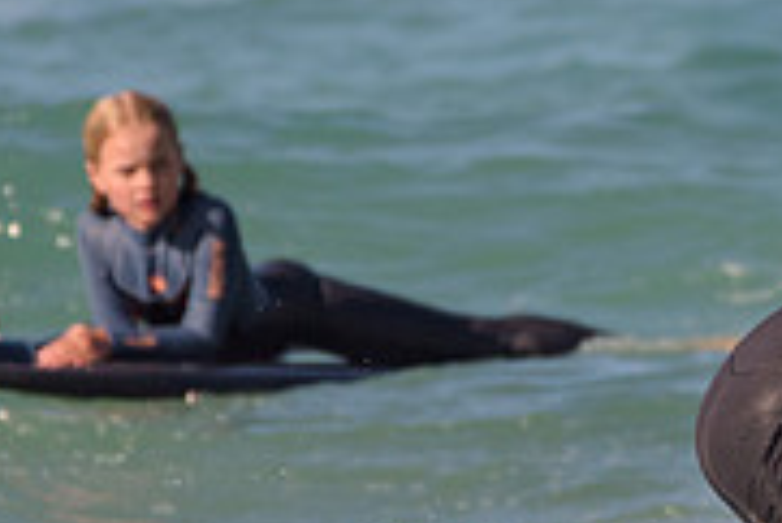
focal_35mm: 1961
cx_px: 968
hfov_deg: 1.1
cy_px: 655
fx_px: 42630
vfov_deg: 0.7
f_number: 5.6
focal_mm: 500
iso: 200
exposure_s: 1/2000
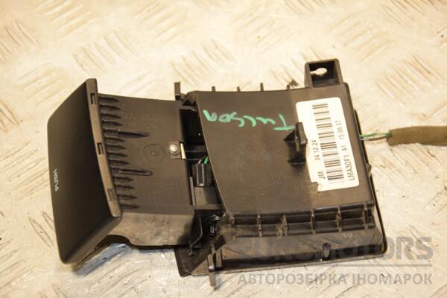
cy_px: 149
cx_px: 224
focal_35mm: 93
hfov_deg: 21.9
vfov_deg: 14.7
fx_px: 1155
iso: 800
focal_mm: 62
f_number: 5.3
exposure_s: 1/160
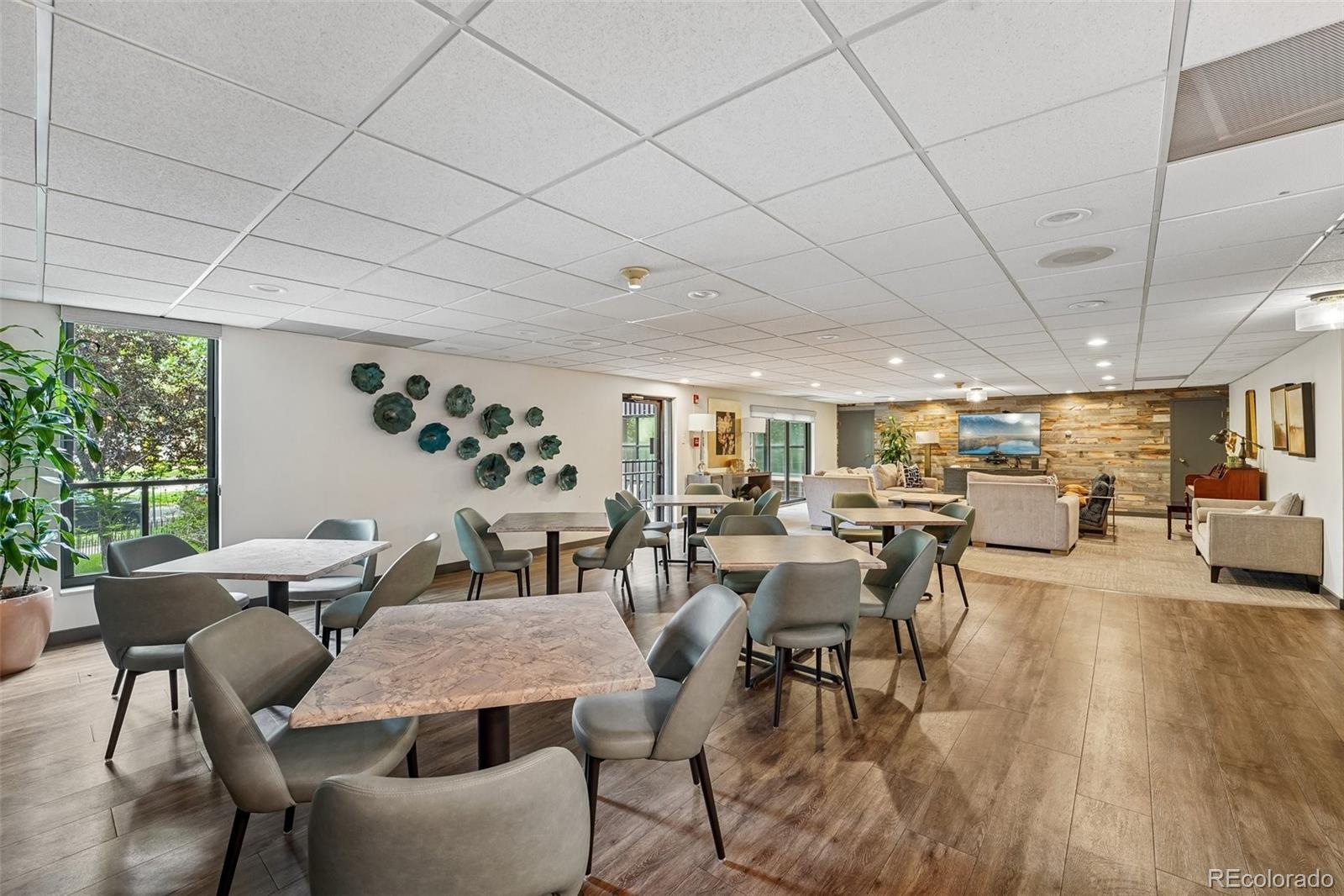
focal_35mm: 14
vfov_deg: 81.2
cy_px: 448
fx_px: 523
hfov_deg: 104.3
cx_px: 672
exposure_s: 1/4
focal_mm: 14
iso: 400
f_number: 8
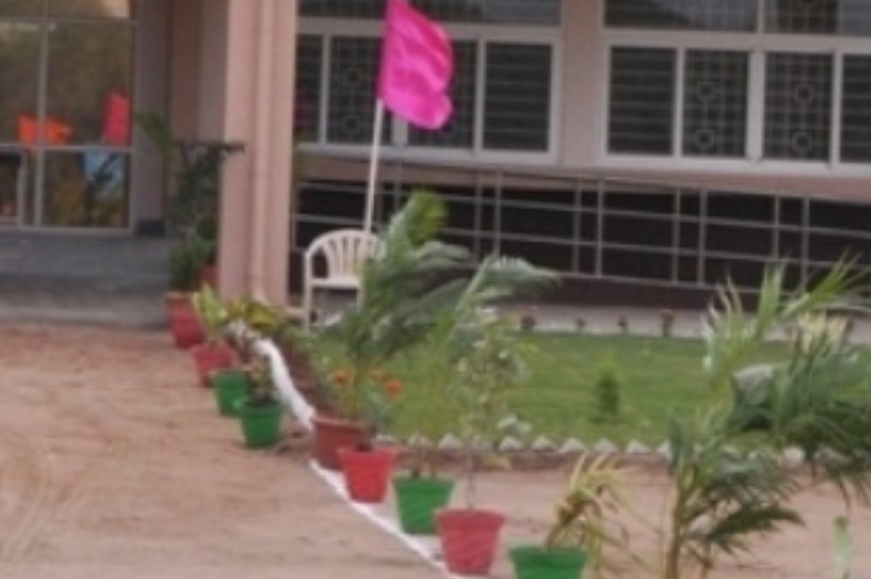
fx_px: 4858
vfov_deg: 6.8
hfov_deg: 10.0
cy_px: 65
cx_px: -268
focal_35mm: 201
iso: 800
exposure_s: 1/320
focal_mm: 32
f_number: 14
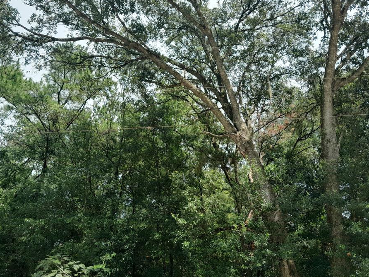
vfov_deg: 45.4
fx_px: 330
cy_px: 150
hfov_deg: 58.4
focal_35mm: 31
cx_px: 184
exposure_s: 1/147
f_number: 1.8
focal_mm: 4
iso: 40
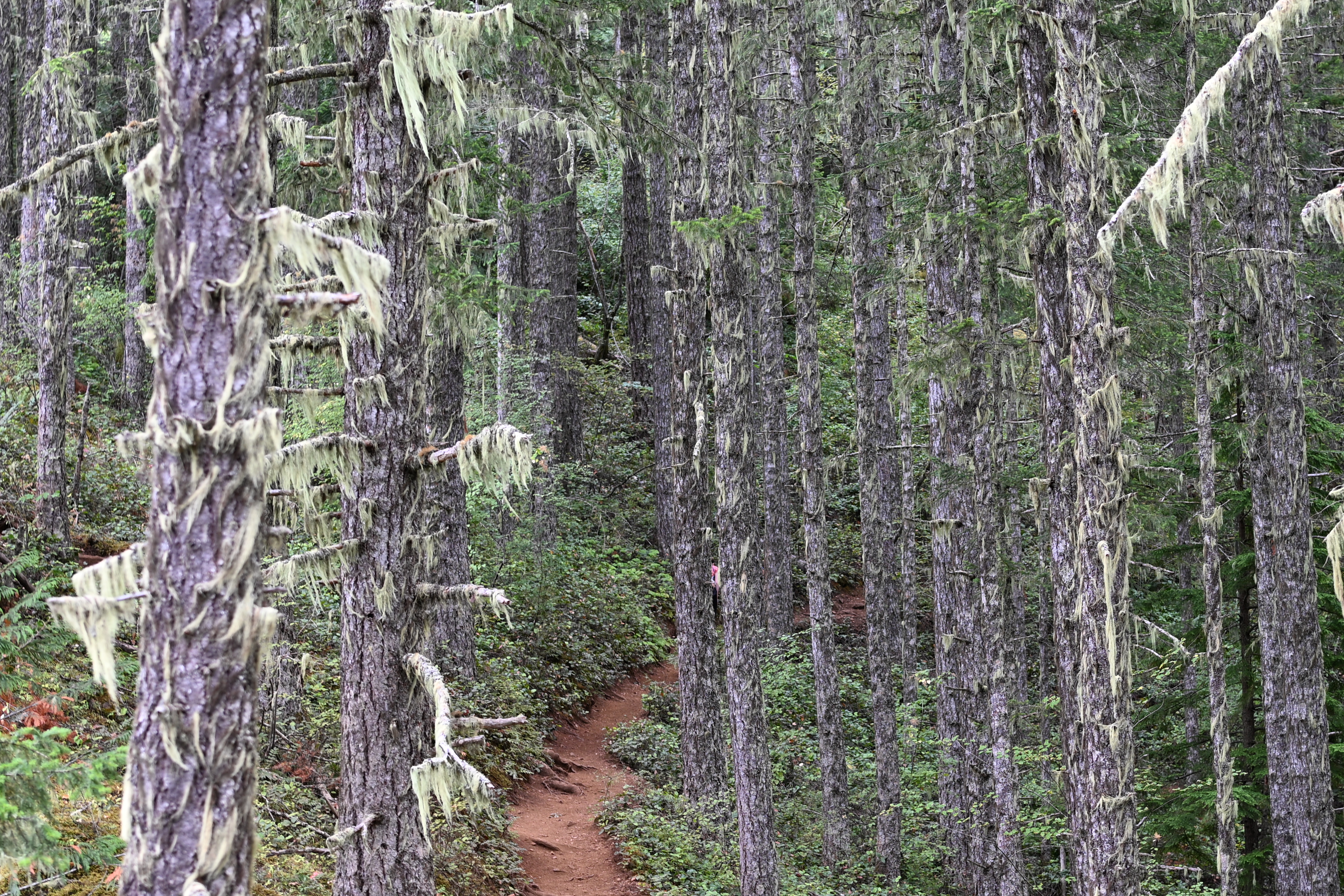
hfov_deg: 24.2
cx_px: 725
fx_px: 3136
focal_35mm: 84
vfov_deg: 16.2
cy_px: 585
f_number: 3.2
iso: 100
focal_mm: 50
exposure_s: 1/40
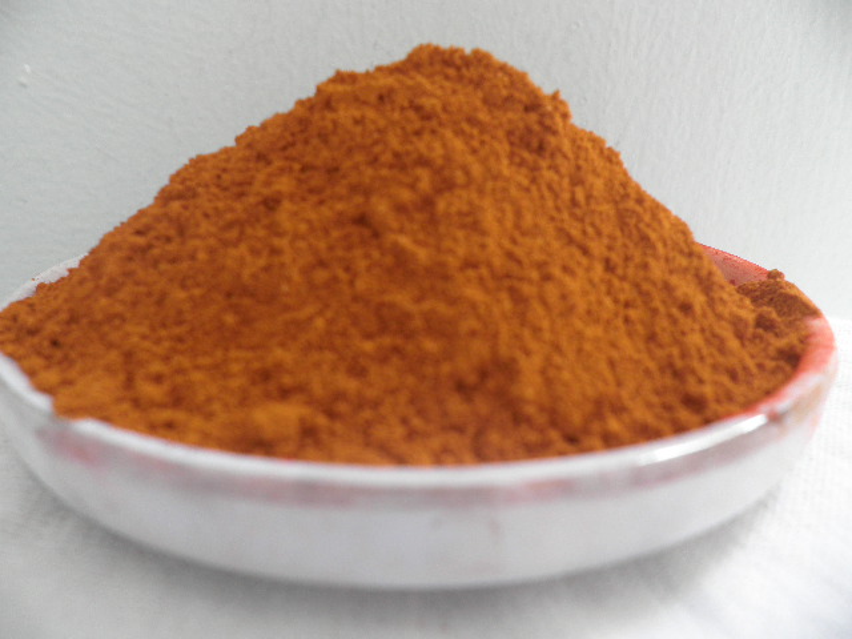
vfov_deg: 56.8
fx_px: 591
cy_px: 320
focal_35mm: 24
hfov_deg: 71.6
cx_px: 426
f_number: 3.3
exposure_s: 1/30
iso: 80
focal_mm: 4.3
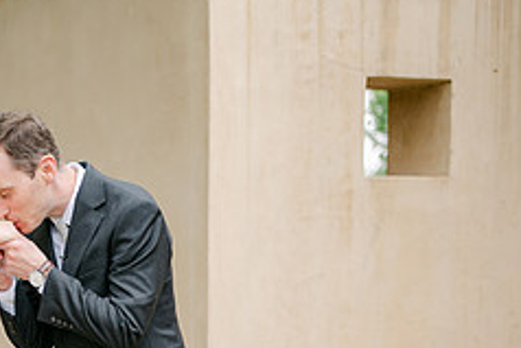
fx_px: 1260
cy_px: 372
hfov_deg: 22.0
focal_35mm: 87
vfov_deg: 15.4
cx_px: -68
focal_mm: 35
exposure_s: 1/2000
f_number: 1.4
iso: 100
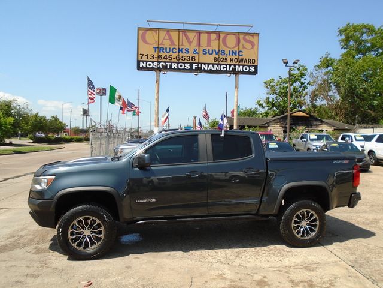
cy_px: 144
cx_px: 192
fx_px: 288
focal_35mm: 26
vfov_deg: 53.1
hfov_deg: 67.3
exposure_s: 1/1000
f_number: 3.2
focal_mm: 4.6
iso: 100
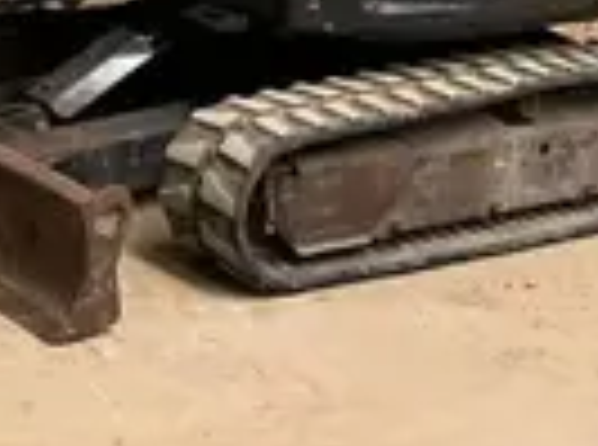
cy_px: -284
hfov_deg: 17.4
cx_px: -216
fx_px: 1809
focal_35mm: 105
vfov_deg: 13.0
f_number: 1.8
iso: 64
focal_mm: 3
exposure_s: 1/76
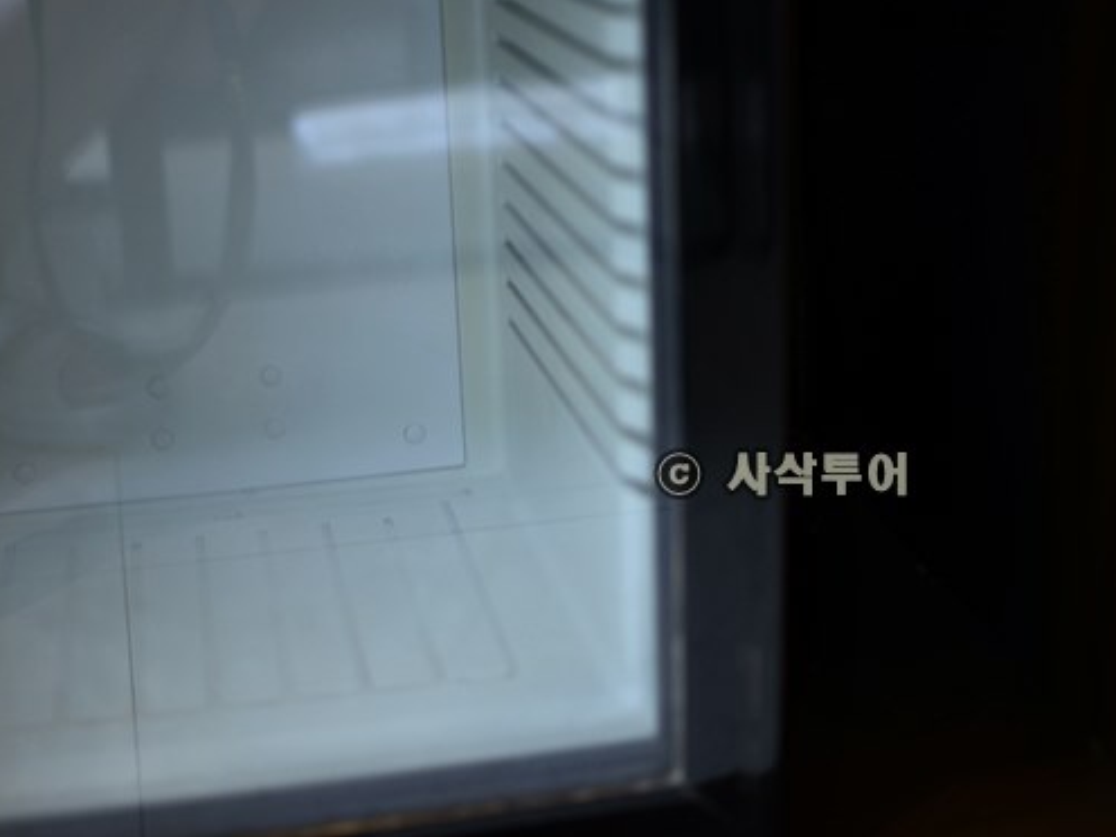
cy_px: 354
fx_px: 1838
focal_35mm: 57
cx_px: 421
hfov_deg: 33.6
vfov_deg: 25.6
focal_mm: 35
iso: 125
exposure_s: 1/13
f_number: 1.8
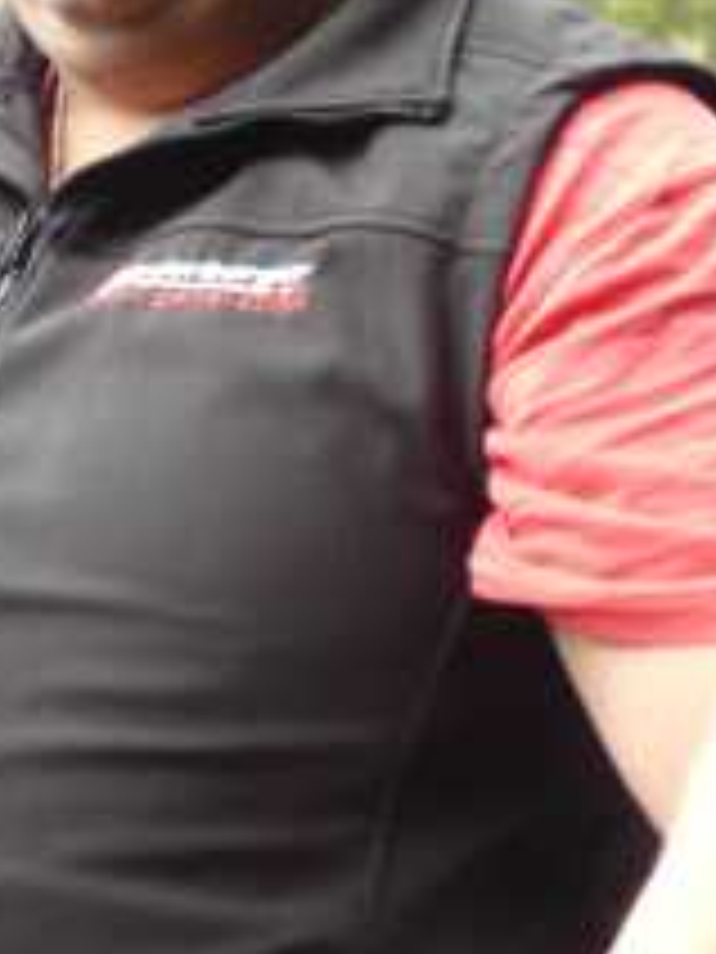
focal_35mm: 108
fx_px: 2979
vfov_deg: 18.2
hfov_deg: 13.6
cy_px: 430
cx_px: 77
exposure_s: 1/80
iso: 160
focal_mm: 7.8
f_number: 3.7
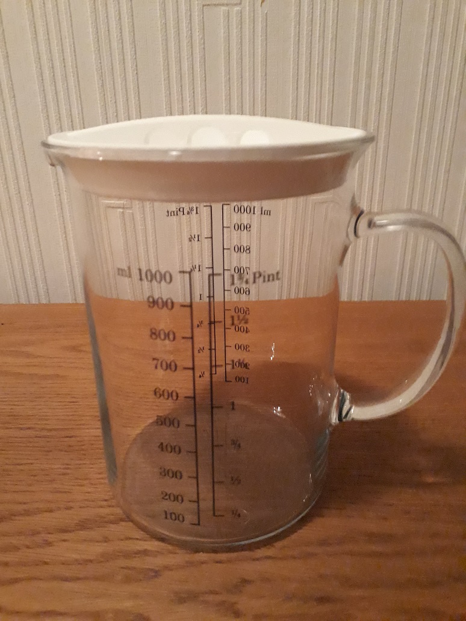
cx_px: 233
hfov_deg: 51.4
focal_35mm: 27
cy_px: 310
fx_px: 485
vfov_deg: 65.3
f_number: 1.9
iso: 800
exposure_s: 1/17
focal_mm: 3.6
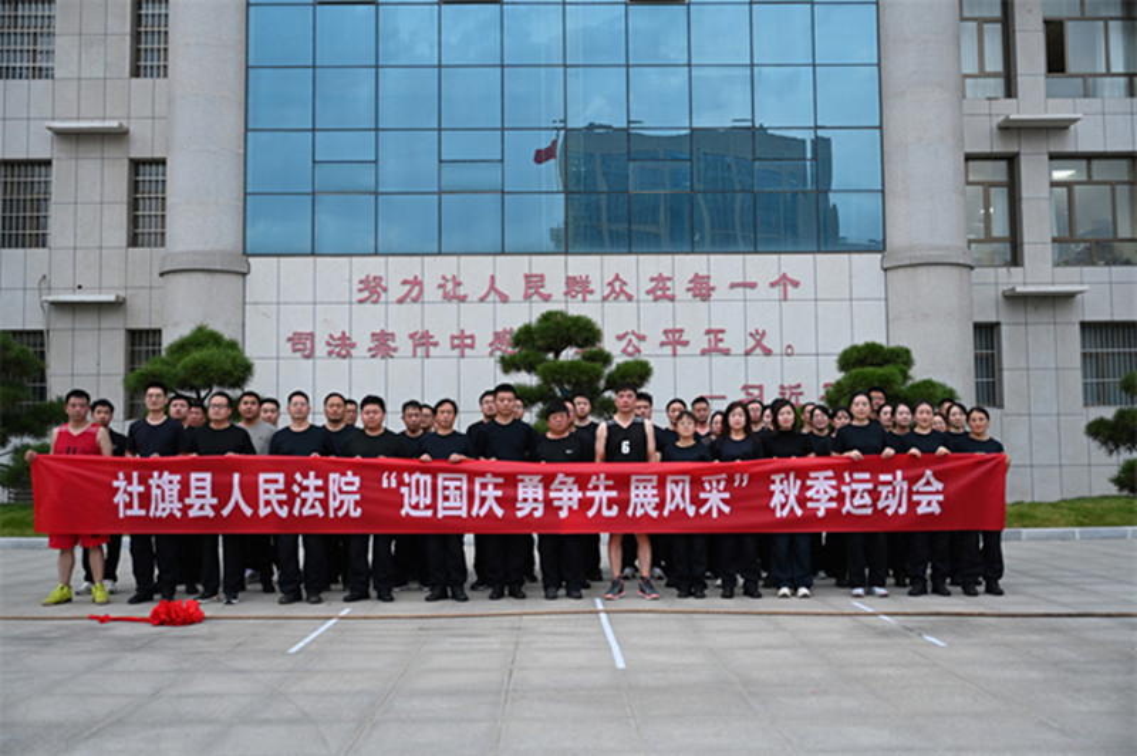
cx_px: 568
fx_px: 1089
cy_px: 378
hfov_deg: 55.1
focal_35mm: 34
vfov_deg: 38.3
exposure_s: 1/125
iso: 720
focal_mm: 34.5
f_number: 2.8
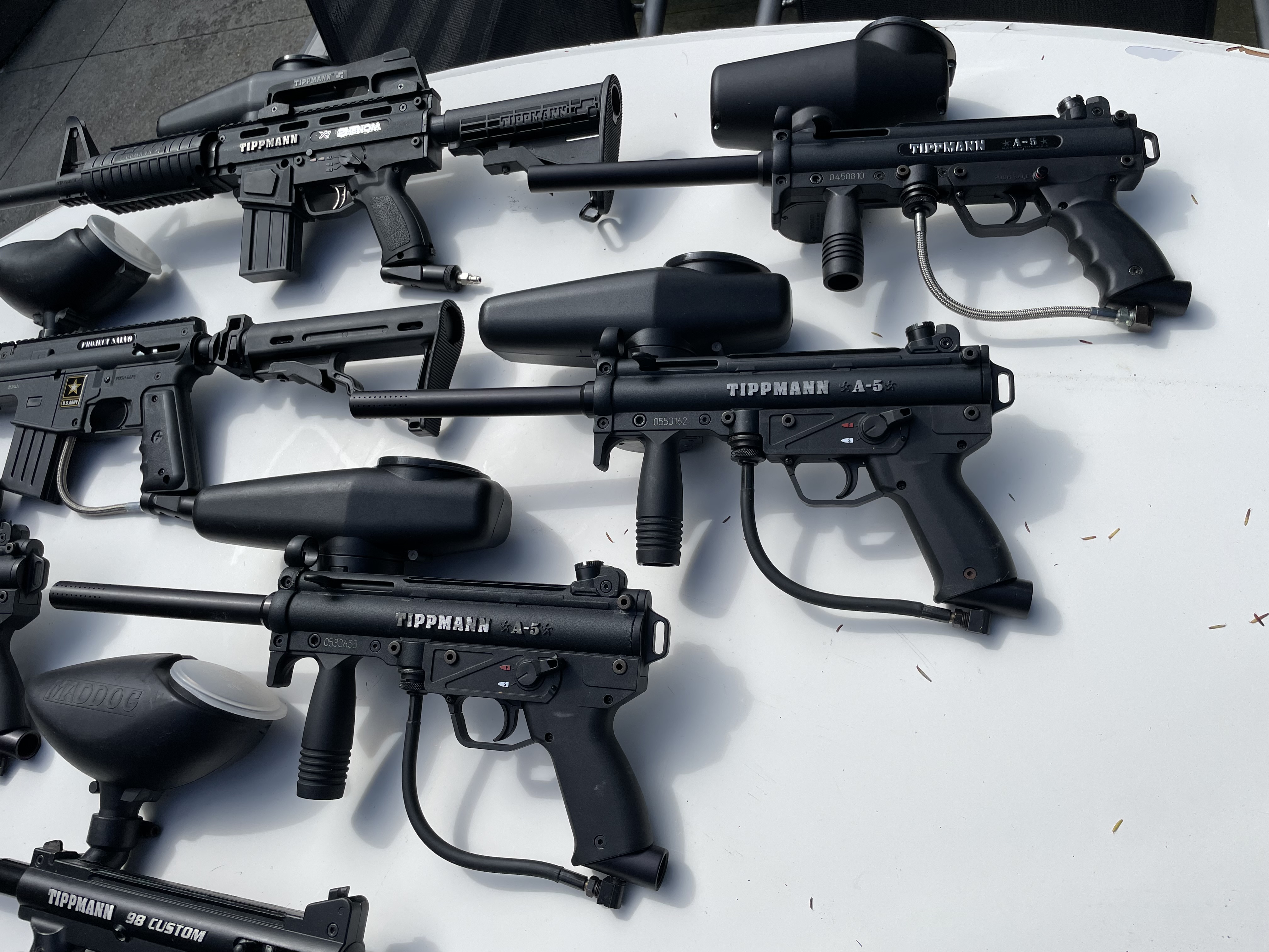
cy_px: 476
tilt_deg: -53.6
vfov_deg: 53.1
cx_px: 634
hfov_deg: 67.3
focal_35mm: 26
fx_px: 953
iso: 32
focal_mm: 4.2
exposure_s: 1/4000
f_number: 1.6
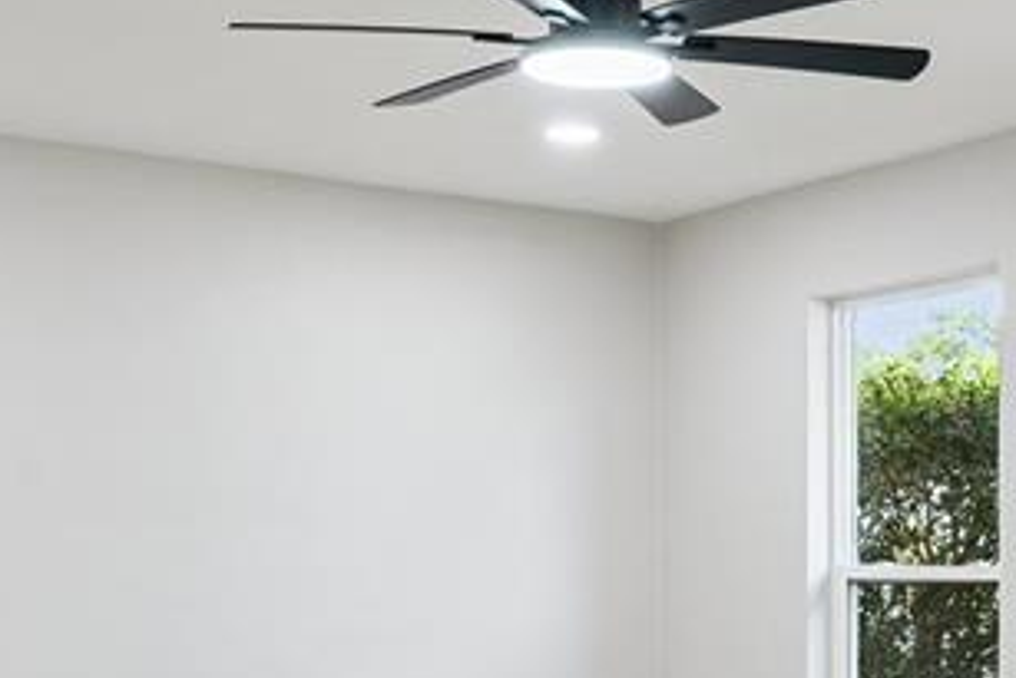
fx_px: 1741
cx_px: 884
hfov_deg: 31.3
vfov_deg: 21.7
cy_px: 556
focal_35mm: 62
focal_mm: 18.5
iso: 200
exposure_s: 1/5
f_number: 9
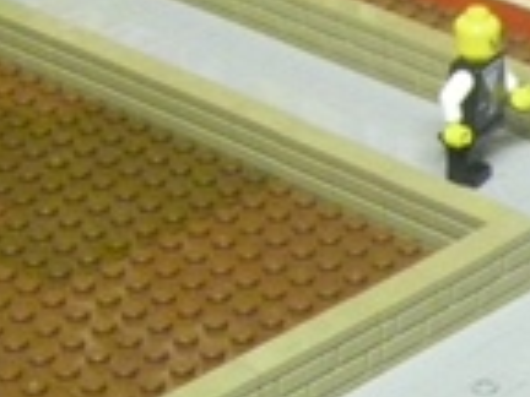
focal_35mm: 169
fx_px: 2588
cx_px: 850
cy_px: 250
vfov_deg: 8.8
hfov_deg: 11.1
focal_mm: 6.3
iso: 800
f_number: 3.5
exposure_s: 1/20
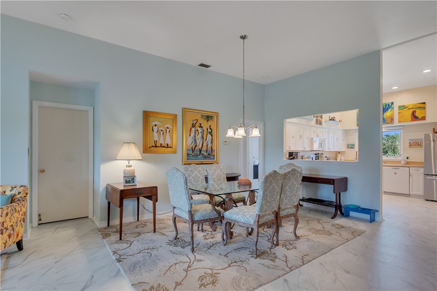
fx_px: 218
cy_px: 146
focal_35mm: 18
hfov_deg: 90.0
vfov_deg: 67.4
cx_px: 218
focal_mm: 12
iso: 320
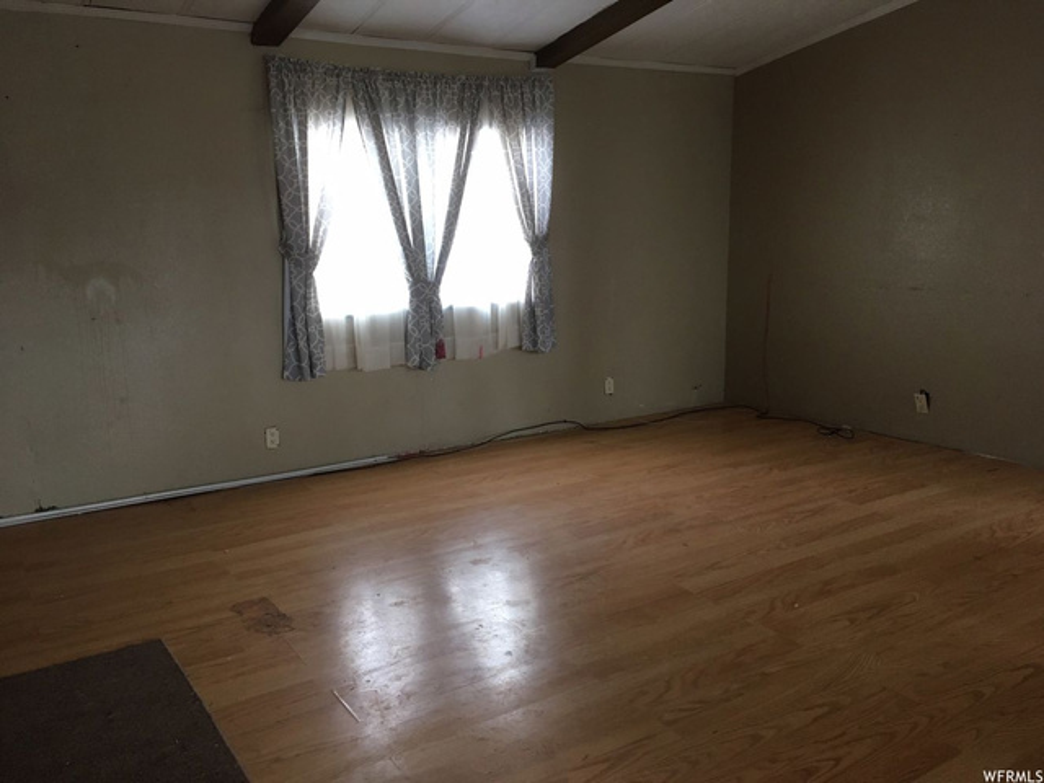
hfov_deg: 61.7
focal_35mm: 29
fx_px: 875
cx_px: 522
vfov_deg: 48.2
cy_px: 392
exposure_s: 1/30
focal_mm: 4.15
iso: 100
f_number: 2.2
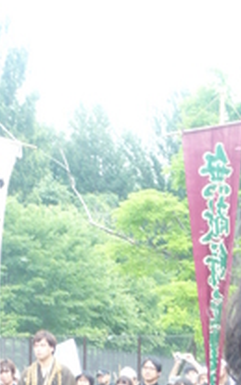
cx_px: -32
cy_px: 315
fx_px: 2144
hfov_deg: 6.4
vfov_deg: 10.2
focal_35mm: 204
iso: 125
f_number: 5.6
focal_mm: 16.4
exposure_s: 1/30
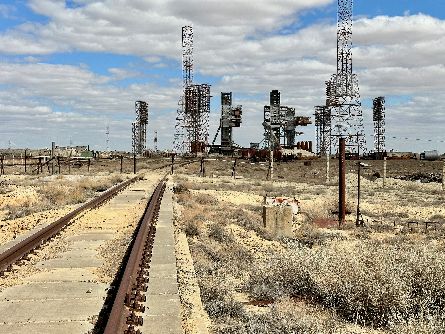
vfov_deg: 30.3
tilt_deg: -1.6
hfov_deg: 39.7
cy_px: 167
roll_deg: -0.3
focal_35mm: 48
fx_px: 617
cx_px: 222
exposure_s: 1/8929
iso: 64
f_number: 1.78
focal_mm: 6.86
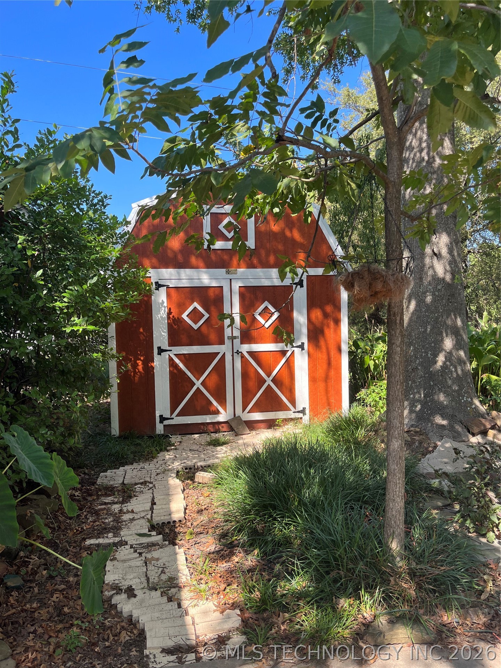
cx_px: 250
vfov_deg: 67.3
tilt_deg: -3.2
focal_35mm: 26
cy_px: 334
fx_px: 502
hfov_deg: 53.1
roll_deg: +2.9
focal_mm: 5.1
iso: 50
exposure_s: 1/878
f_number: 1.6
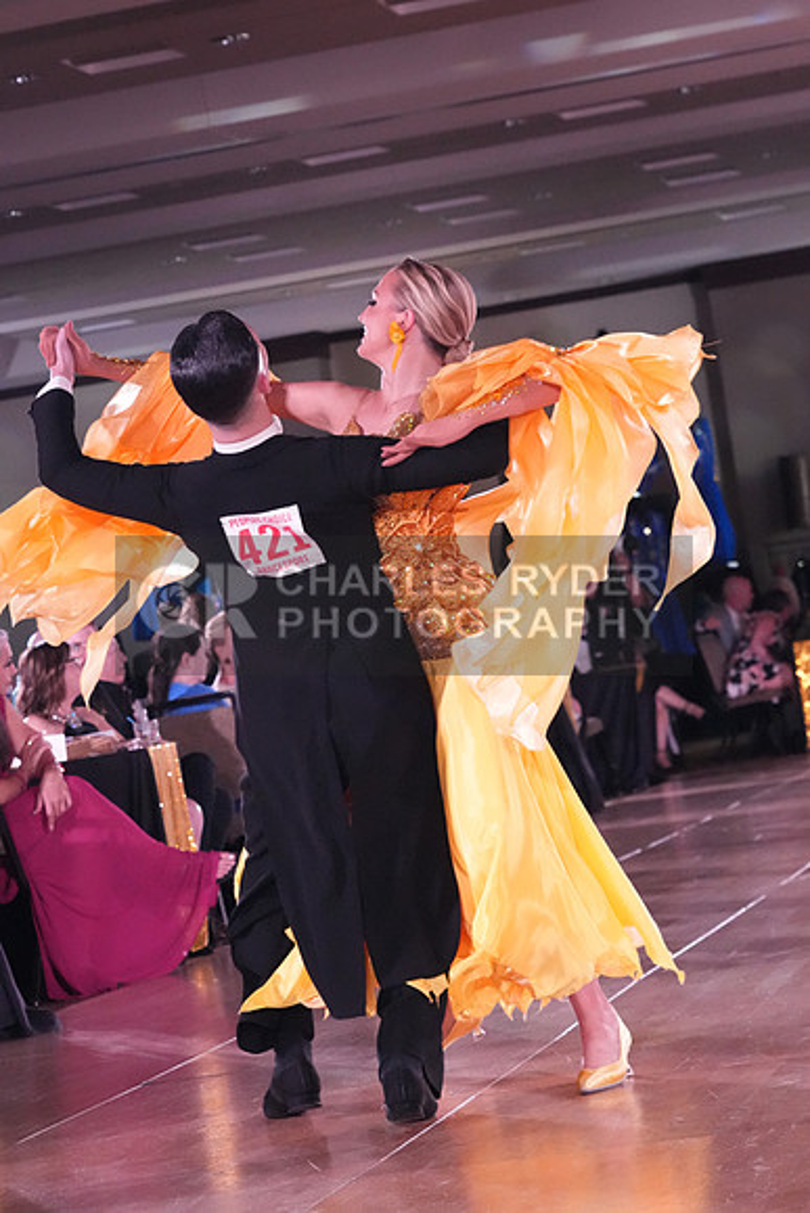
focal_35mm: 102
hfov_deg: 13.4
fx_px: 3440
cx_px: 405
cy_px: 606
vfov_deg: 20.0
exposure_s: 1/400
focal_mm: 68
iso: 8000
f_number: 5.6
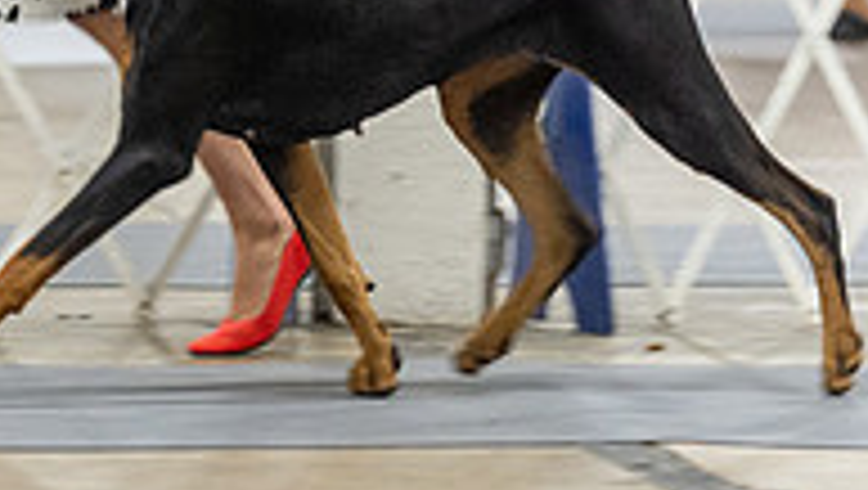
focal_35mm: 458
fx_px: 10552
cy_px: -58
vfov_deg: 2.7
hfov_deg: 4.7
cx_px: -7
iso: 3200
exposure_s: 1/200
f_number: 2.8
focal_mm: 125
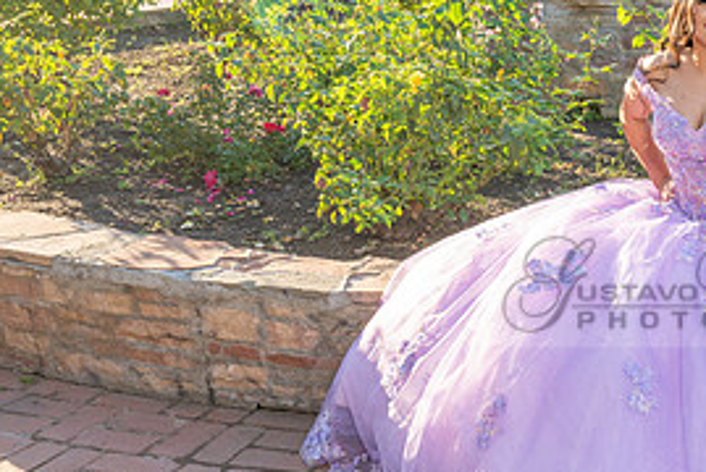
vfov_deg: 19.5
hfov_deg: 27.2
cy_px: 285
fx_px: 1374
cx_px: 709
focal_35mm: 70
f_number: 6.3
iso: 200
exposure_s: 1/200
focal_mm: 32.5
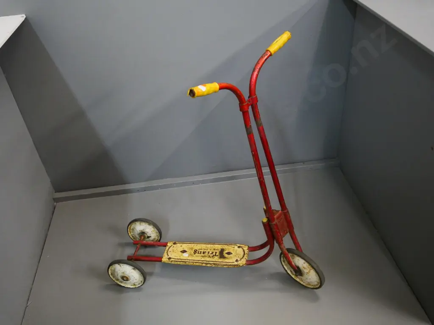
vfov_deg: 46.8
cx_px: 217
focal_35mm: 30
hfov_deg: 60.0
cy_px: 162
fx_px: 376
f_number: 5.6
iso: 3200
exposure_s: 1/60
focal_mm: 15
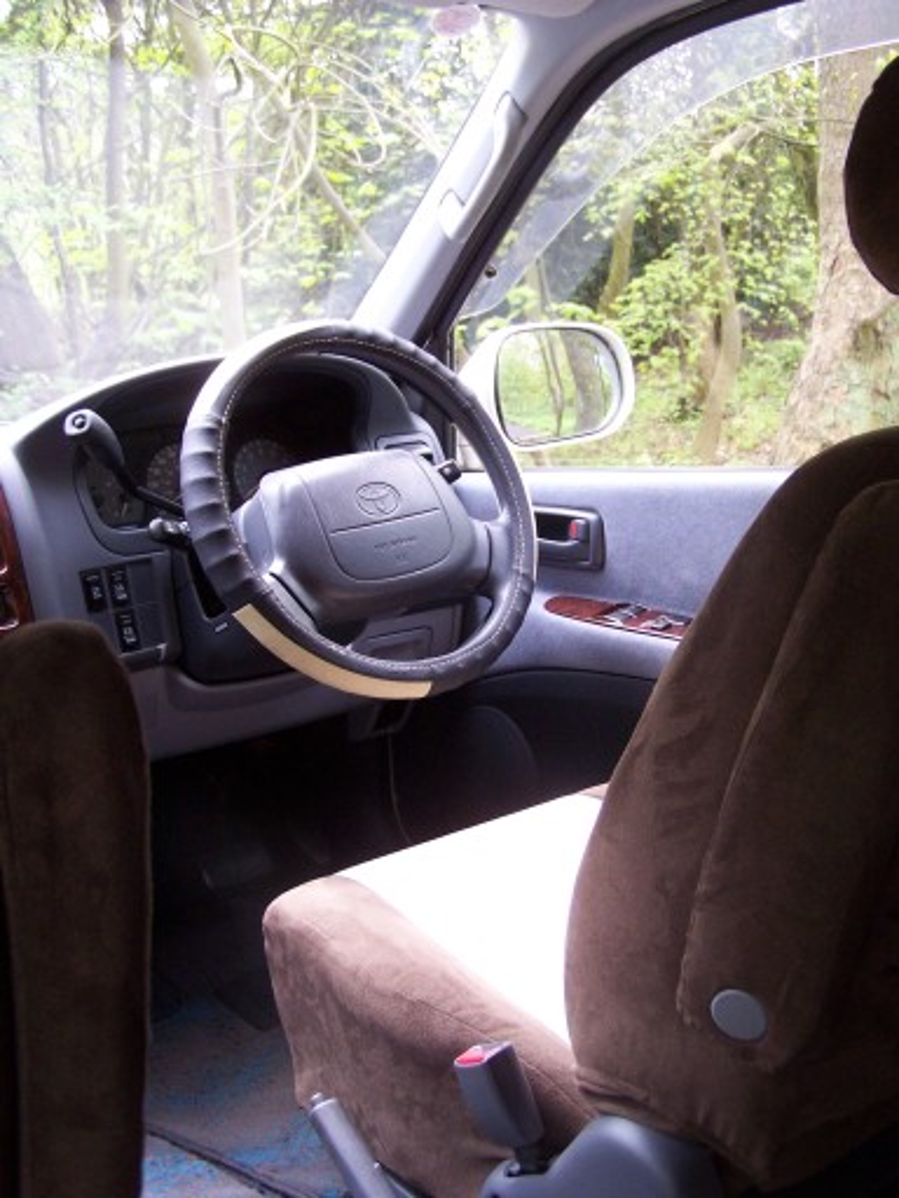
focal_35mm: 48
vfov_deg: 39.7
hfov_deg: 30.3
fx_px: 1662
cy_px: 599
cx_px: 450
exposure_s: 1/20
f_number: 3
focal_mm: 8
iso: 140
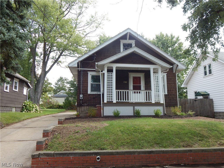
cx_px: 112
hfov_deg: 63.4
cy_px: 84
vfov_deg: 49.7
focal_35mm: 28
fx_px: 181
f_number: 3.2
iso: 125
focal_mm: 5.1
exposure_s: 1/320
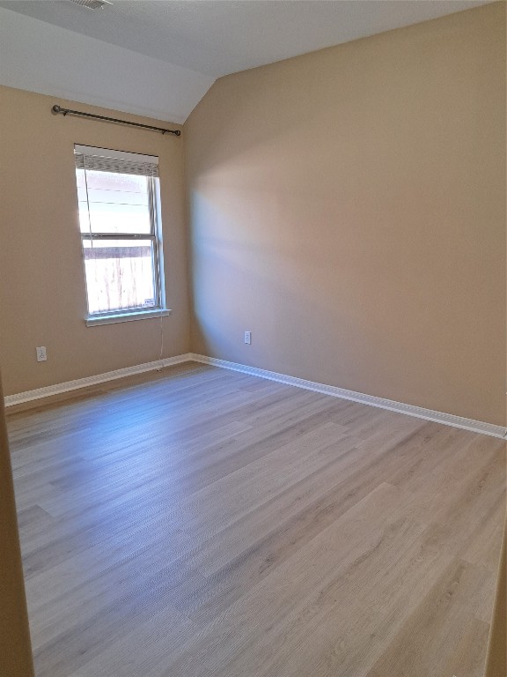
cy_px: 338
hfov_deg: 56.8
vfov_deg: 71.6
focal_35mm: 24
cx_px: 254
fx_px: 469
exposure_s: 1/60
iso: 250
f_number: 1.8
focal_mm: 5.23
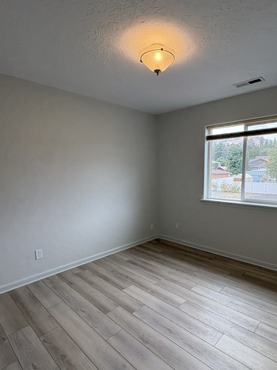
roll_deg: -0.5
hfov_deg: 65.3
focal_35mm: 20
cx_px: 166
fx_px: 213
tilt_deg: -9.0
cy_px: 205
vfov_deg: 81.5
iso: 80
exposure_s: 1/124
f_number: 2.2
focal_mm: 2.22
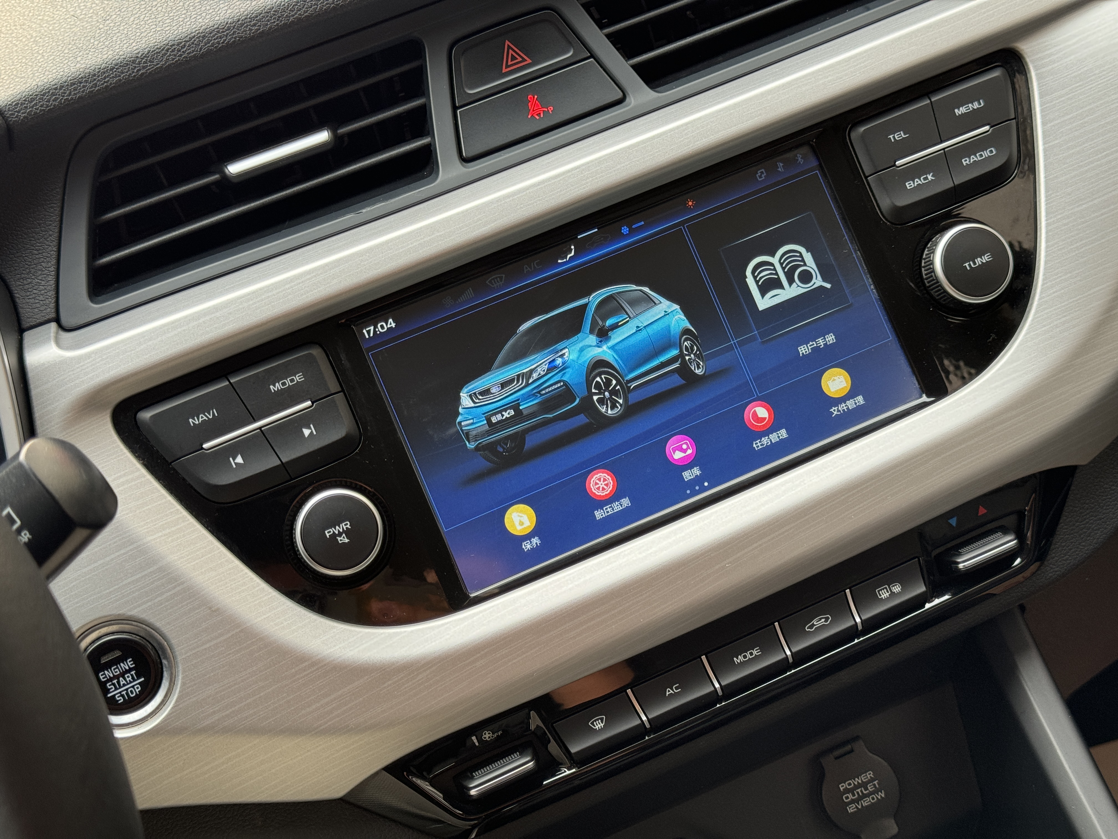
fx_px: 1550
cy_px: 420
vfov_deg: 30.3
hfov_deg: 39.7
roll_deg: +16.1
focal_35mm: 48
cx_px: 559
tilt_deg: -28.5
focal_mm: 6.86
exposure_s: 1/92
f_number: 1.78
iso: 100
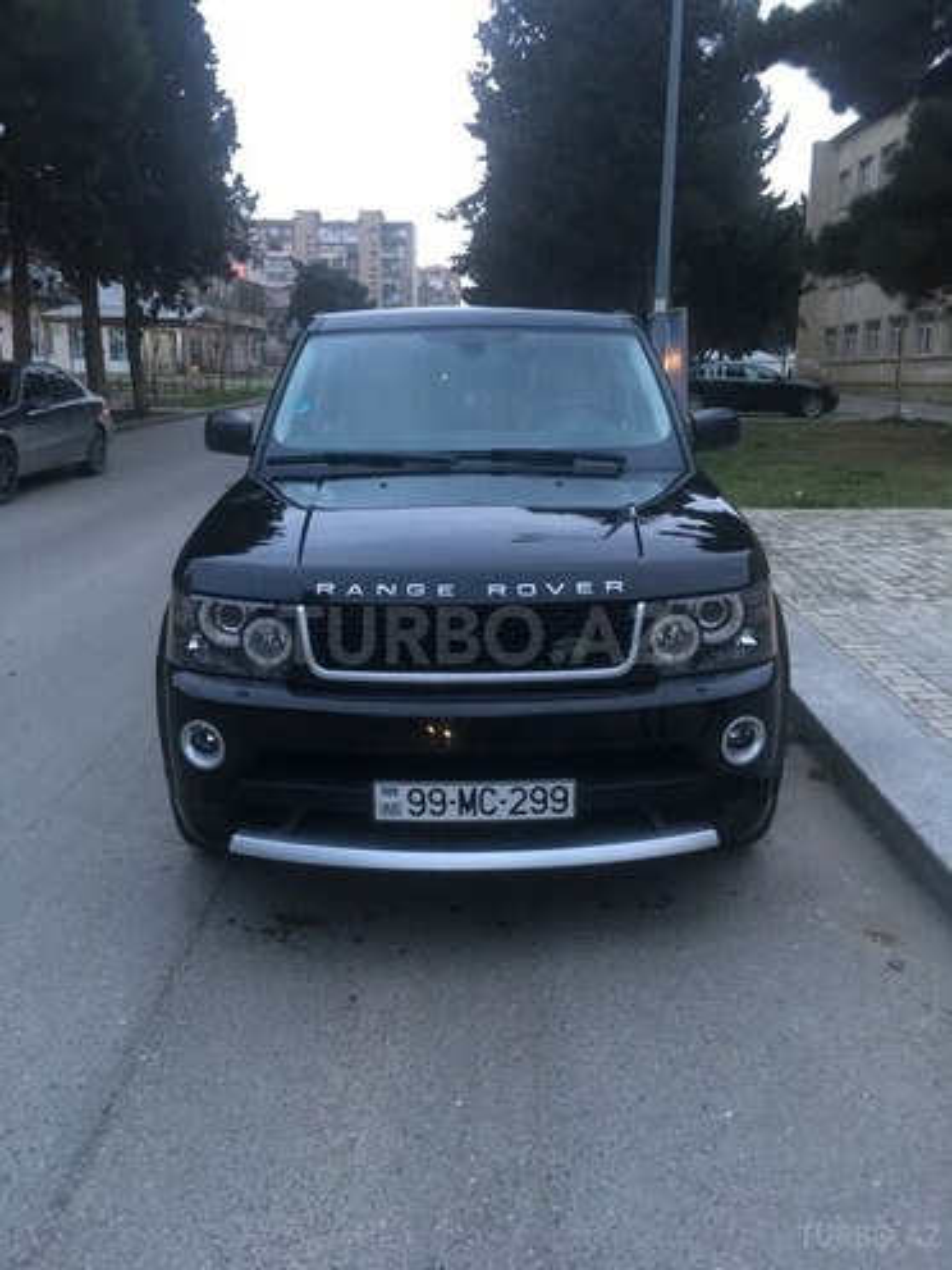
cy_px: 635
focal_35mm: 29
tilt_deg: -13.0
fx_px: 1063
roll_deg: -0.4
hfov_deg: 48.2
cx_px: 476
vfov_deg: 61.7
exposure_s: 1/33
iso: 200
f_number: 2.2
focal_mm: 4.15
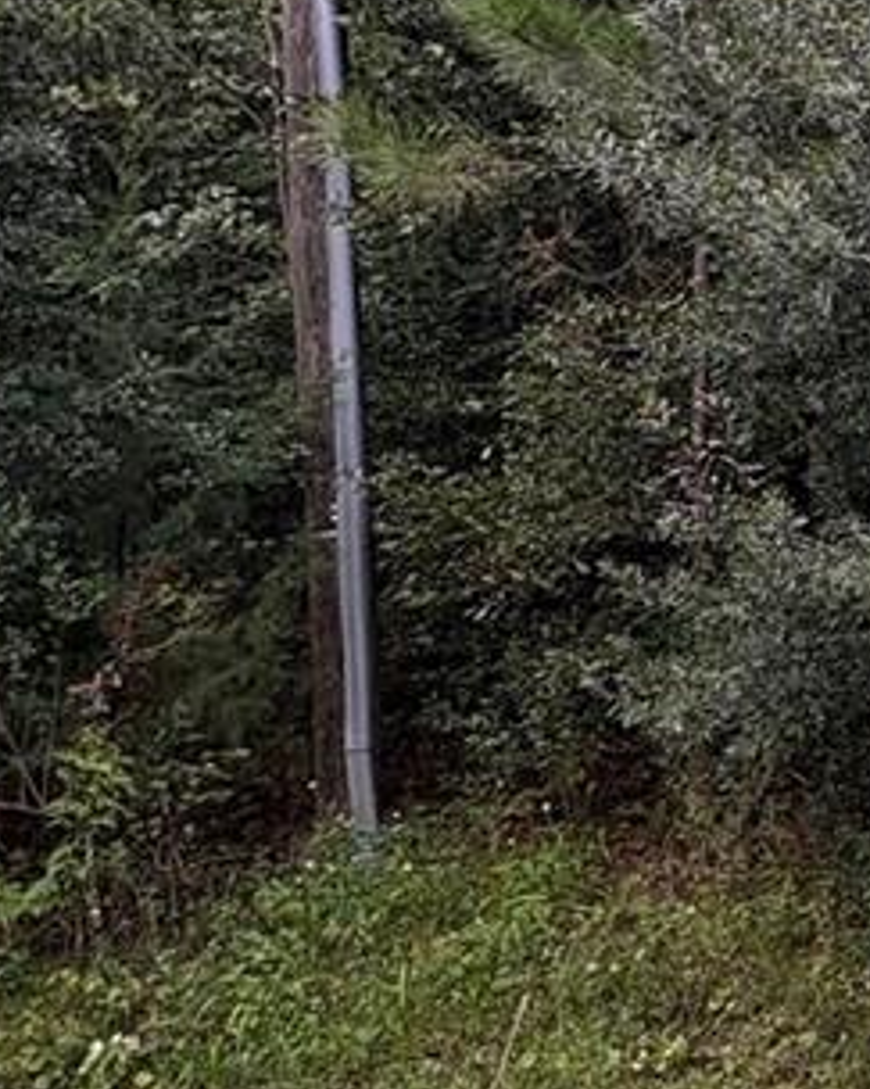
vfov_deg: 34.3
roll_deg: -1.6
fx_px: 1739
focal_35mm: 54
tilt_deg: +3.1
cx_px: 1561
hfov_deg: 20.2
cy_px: 319
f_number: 2.2
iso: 100
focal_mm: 2.22
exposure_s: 1/130
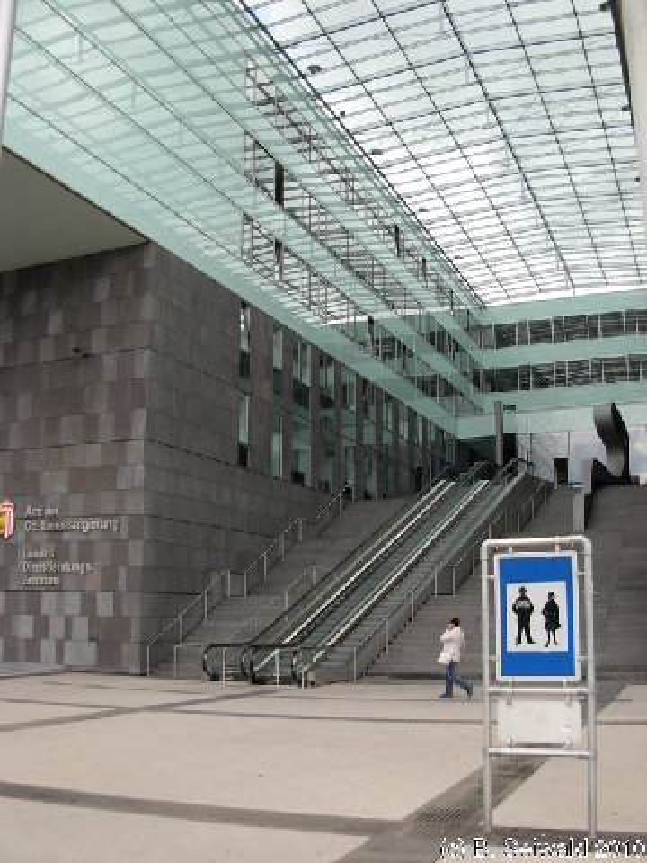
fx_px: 947
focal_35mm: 38
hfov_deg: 37.7
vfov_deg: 49.0
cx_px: 324
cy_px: 432
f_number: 2.9
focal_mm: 6.3
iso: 79
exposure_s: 1/362
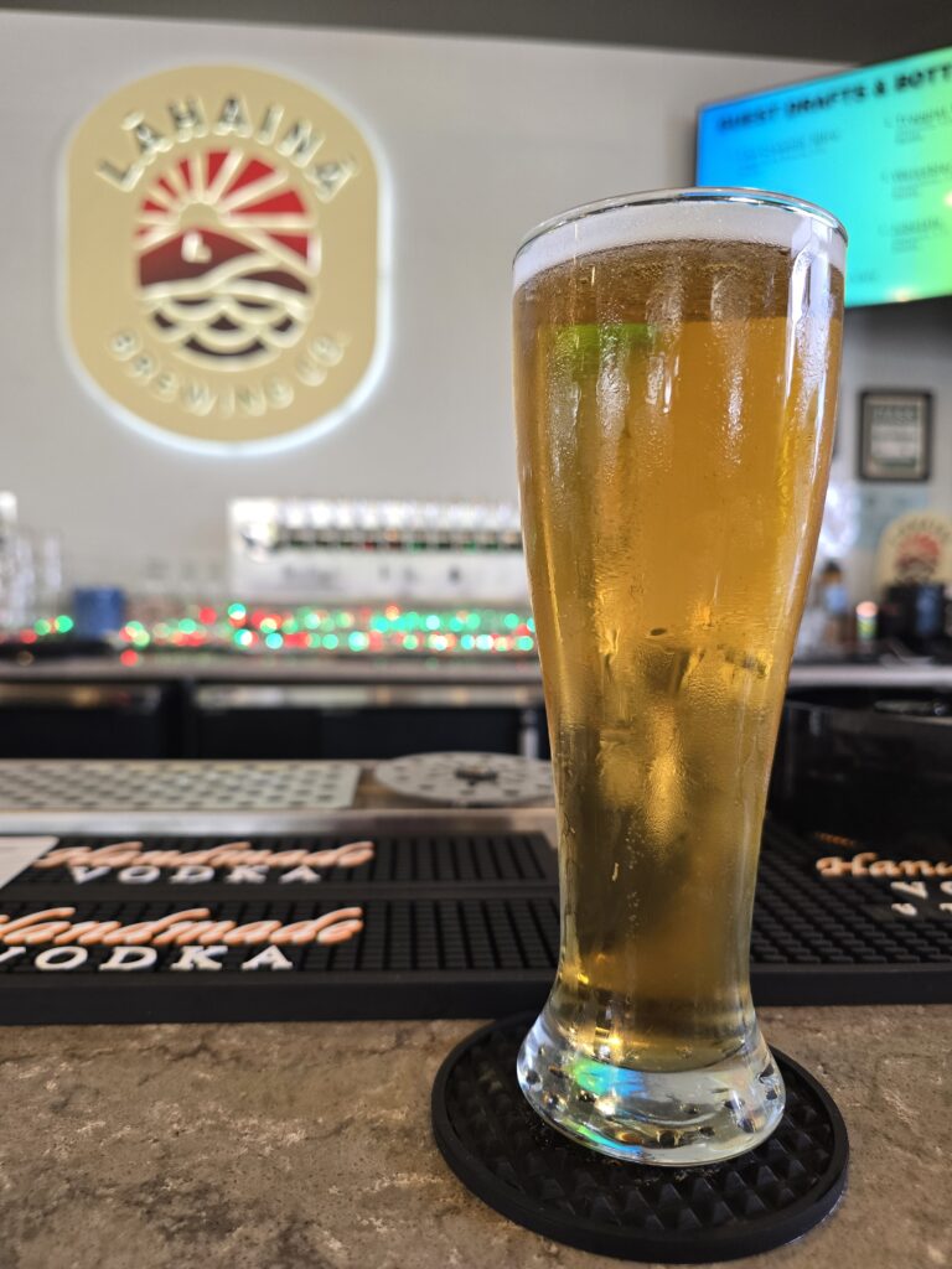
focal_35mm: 23
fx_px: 843
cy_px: 634
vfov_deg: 73.9
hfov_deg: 58.9
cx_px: 476
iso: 250
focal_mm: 6.3
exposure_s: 1/120
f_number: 1.7
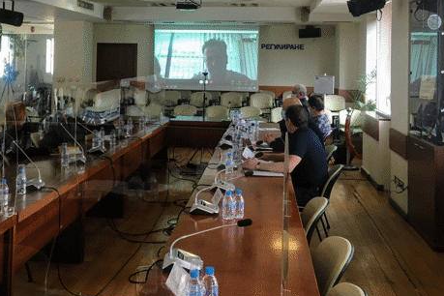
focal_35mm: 48
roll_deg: -0.8
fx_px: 592
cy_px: 46
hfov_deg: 40.9
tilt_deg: +2.2
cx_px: 173
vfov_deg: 27.3
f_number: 2.2
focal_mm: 4.15
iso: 50
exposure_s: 1/33
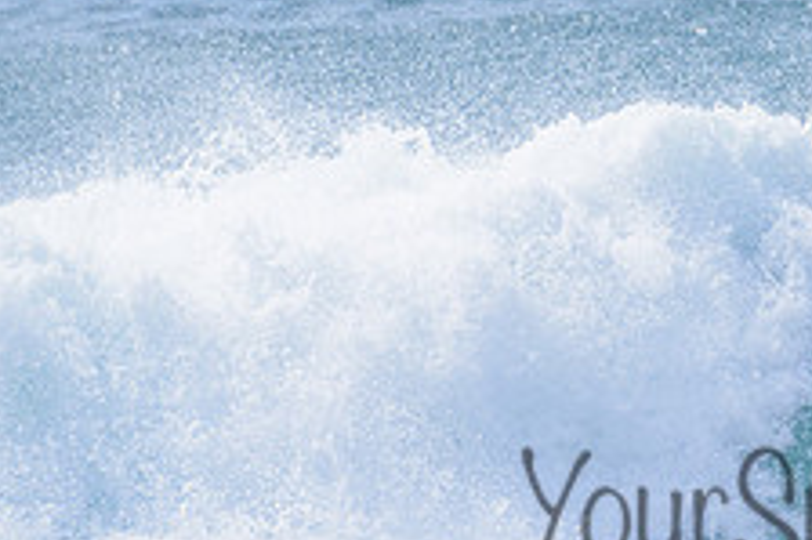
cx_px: 1131
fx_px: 35768
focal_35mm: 1587
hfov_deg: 1.3
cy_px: 316
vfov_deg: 0.9
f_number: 5.6
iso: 180
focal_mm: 500
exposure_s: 1/2000
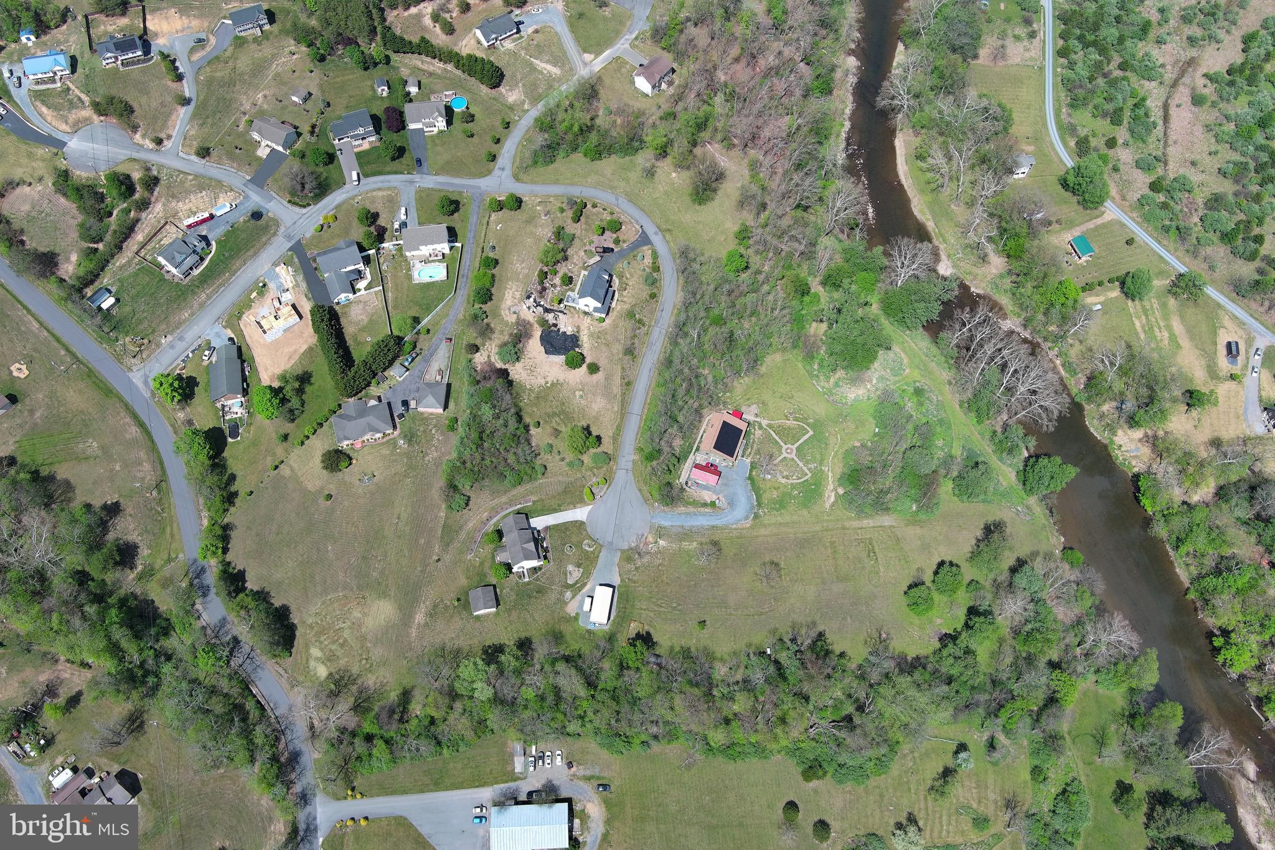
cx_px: 638
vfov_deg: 45.0
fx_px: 1027
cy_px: 425
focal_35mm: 29
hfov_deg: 63.7
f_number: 2.8
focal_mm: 10.57
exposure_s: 1/1029
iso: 100
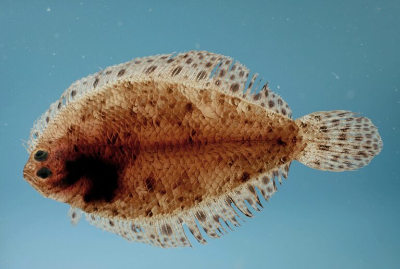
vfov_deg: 15.3
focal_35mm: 90
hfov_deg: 22.6
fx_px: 1002
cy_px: 134
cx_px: 200
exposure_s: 1/40
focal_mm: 60
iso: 100
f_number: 3.2
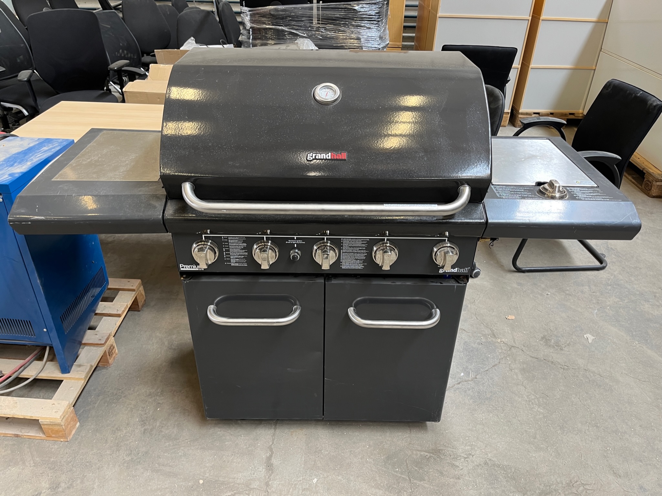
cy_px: 248
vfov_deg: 53.0
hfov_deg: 67.3
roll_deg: -0.5
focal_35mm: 26
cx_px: 331
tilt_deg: -31.7
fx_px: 497
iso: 80
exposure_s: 1/50
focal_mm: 5.1
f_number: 1.6
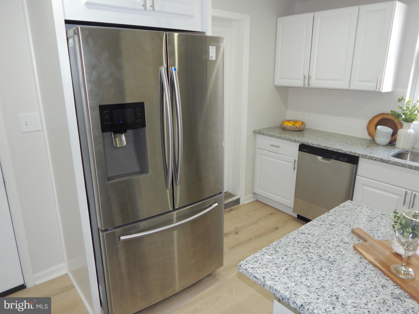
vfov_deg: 54.9
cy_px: 157
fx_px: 303
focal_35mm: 25
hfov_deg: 69.4
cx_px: 210
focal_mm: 4.5
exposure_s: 1/30
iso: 200
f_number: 3.1
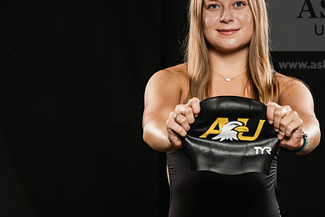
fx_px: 1679
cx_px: 241
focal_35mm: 186
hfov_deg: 11.0
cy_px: 82
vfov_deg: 7.4
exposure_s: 1/250
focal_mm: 125
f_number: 6.3
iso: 400
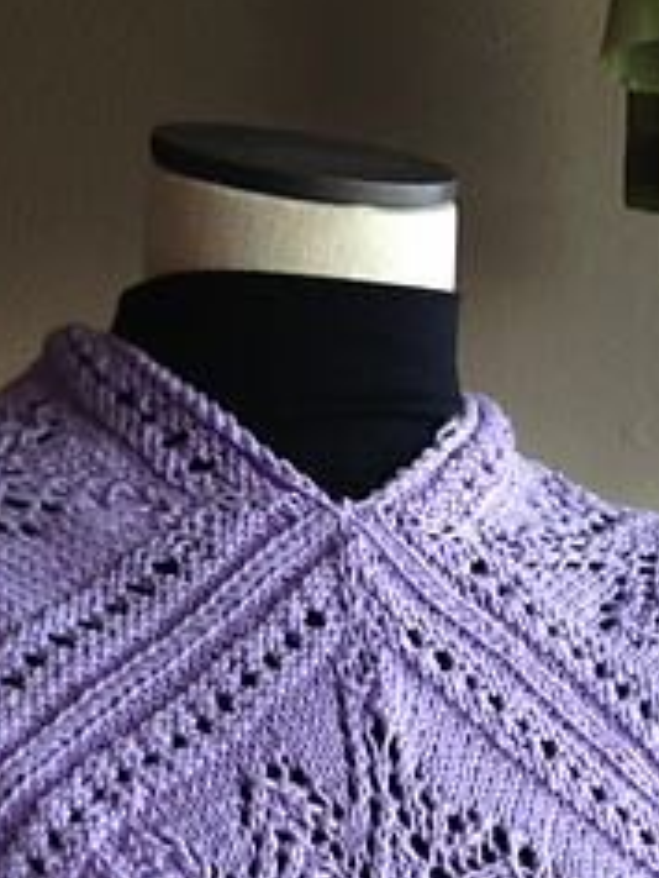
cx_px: 363
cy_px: 1045
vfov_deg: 20.6
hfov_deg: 16.6
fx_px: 2257
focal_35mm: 89
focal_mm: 4.13
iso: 50
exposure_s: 1/30
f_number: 2.4
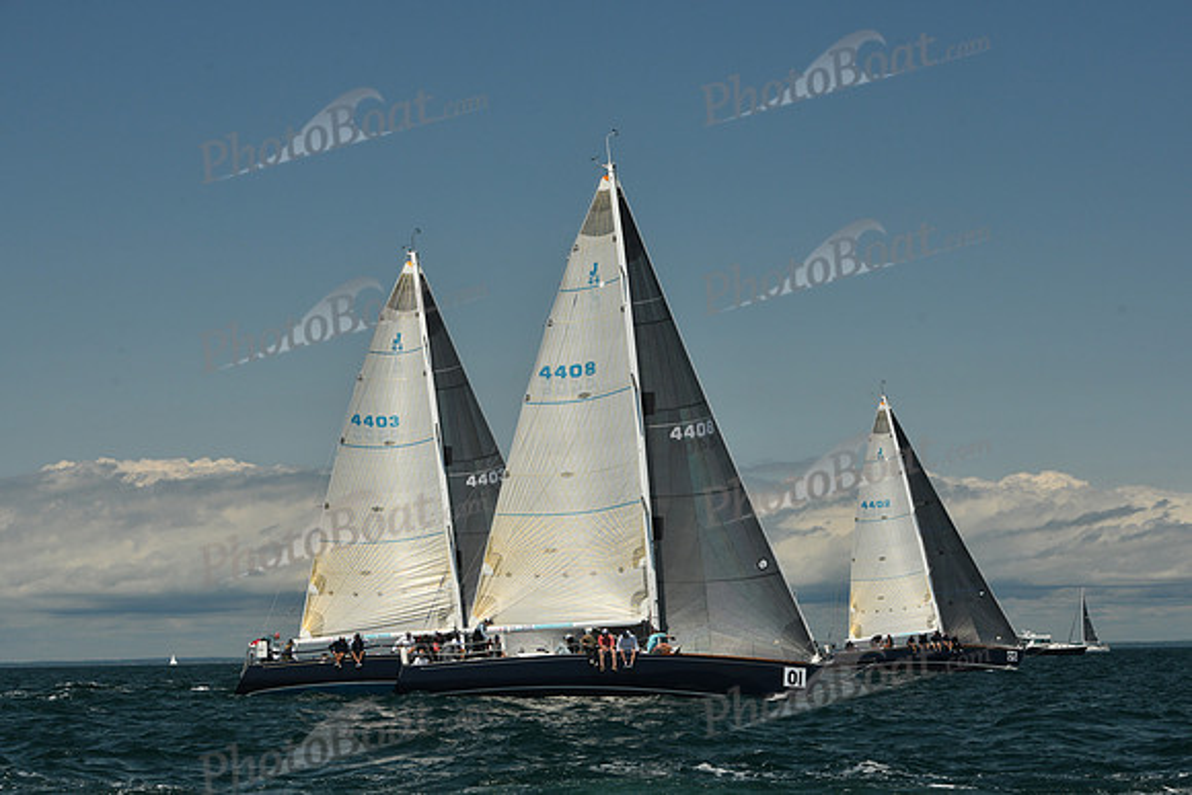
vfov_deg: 17.5
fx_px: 2583
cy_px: 398
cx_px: 596
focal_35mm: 78
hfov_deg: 26.0
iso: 320
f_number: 10
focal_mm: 78
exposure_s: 1/640
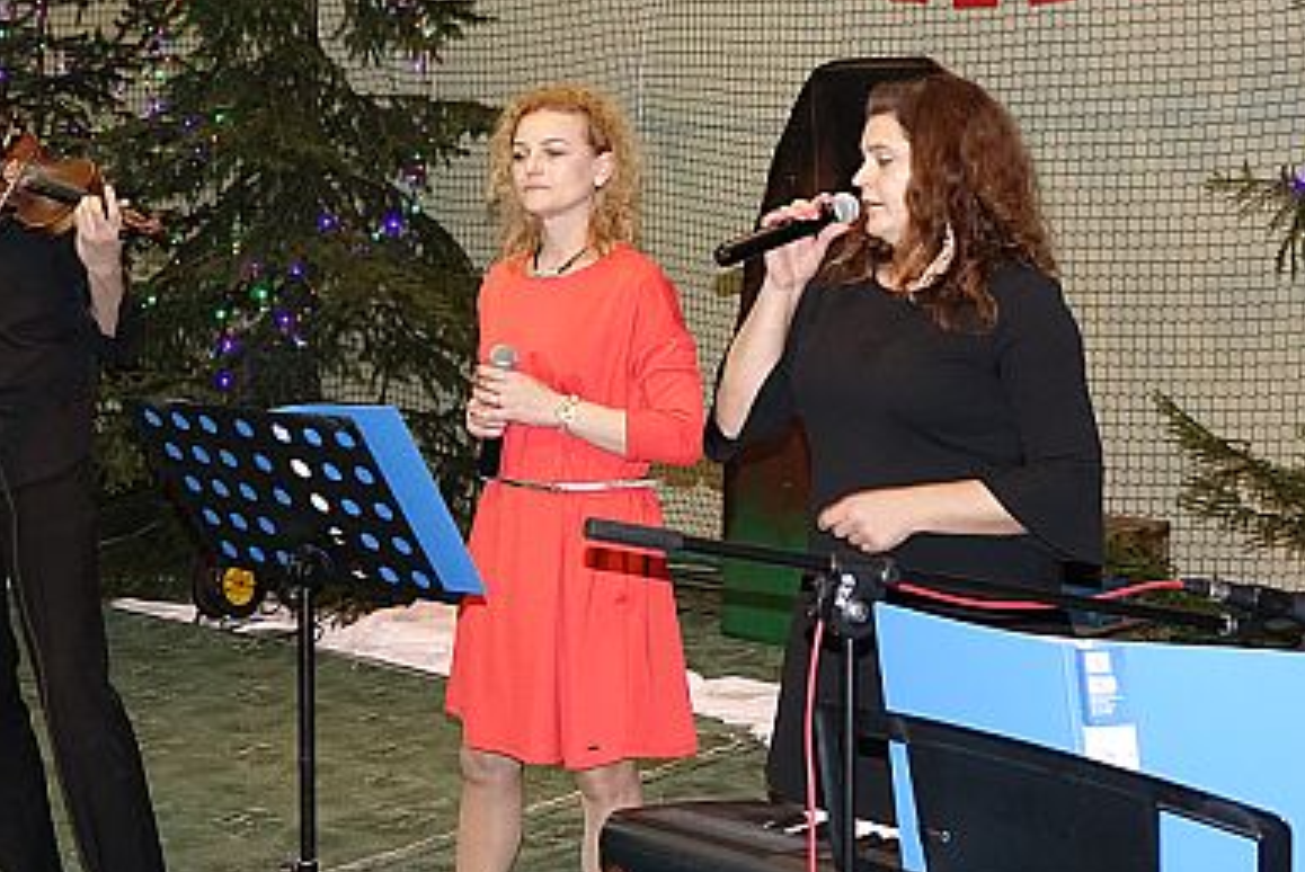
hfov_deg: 31.8
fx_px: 2285
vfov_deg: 21.6
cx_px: 588
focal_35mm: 63
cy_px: 316
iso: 800
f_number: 2.8
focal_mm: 13.94
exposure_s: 1/40
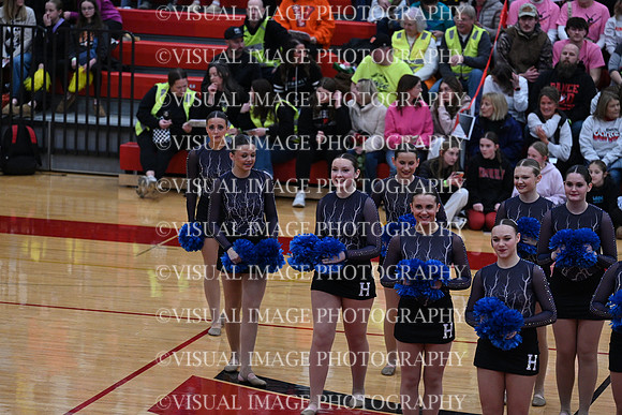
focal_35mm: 175
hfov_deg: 11.7
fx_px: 3024
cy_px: 208
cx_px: 311
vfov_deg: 7.9
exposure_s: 1/400
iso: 4000
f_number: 4
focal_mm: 175
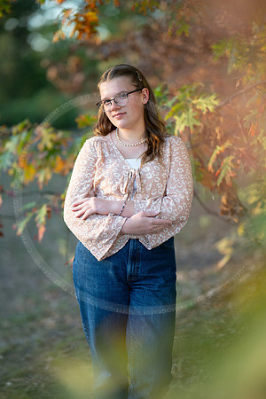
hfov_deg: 16.1
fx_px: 942
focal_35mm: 85
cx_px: 133
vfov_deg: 23.9
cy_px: 200
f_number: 1.2
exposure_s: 1/640
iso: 160
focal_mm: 85
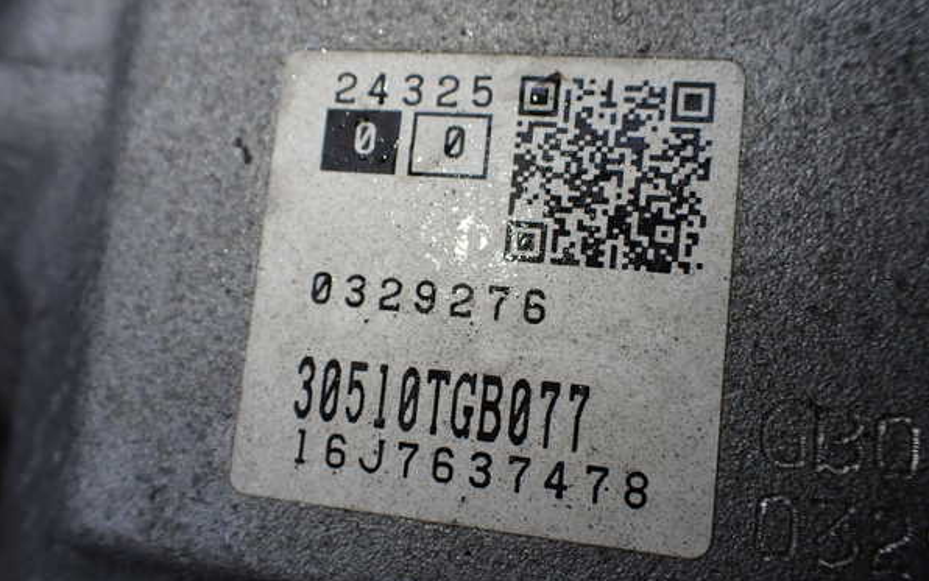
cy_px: 301
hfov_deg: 59.6
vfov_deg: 39.5
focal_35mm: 32
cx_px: 463
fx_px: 810
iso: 100
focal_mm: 5.4
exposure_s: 1/160
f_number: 3.2
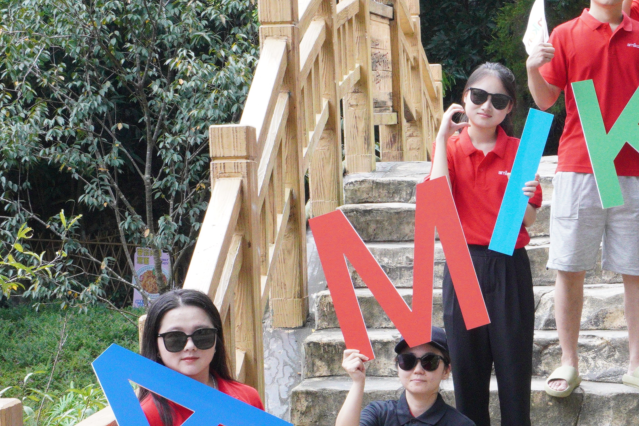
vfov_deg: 12.2
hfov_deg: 18.1
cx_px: 506
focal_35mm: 112
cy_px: 270
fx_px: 1988
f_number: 11
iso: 1600
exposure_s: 1/125
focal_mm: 28
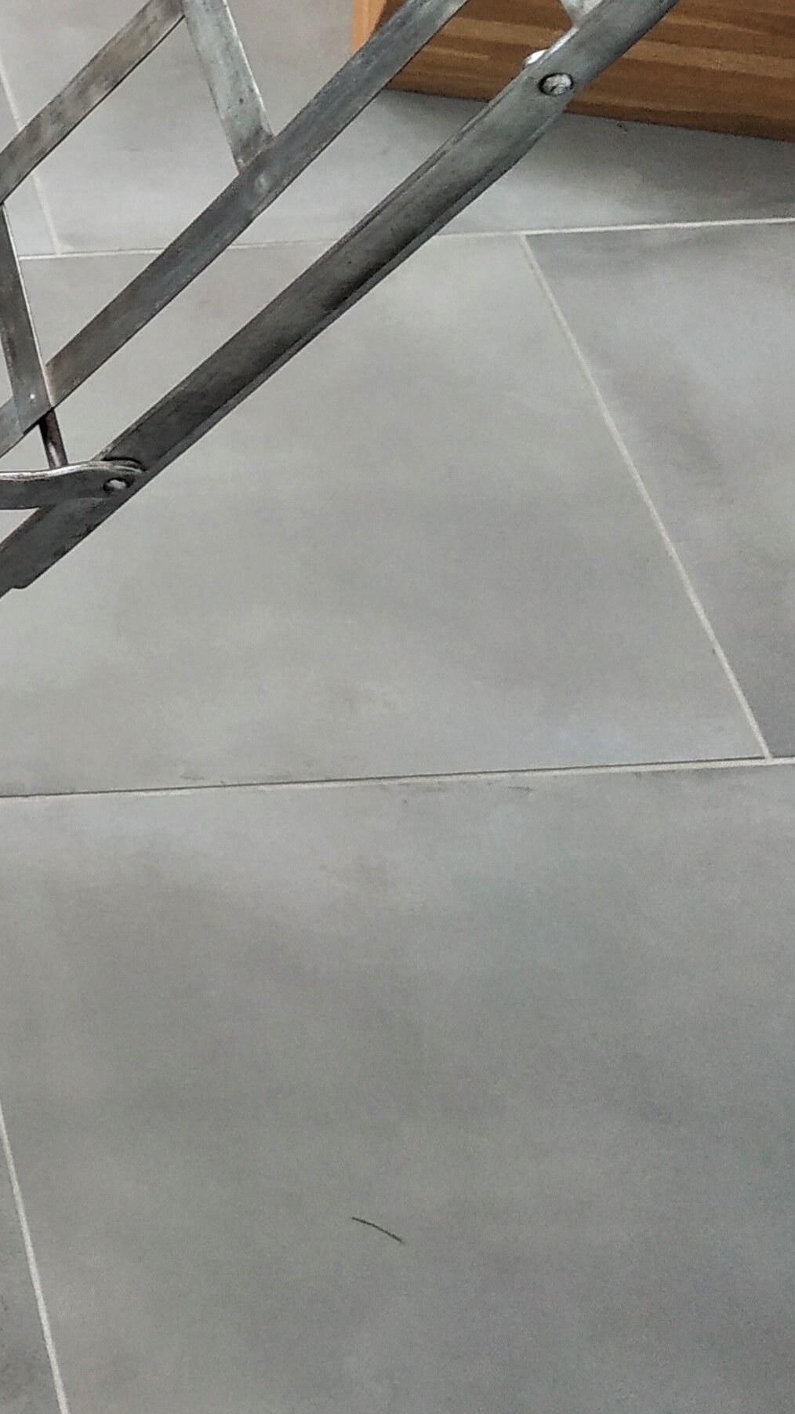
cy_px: 300
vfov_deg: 35.0
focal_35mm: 58
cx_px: -684
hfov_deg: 16.8
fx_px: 2174
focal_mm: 3.94
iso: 100
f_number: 1.9
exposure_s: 1/50
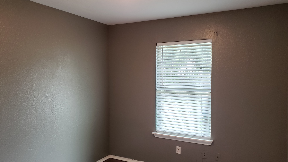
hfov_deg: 66.1
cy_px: 84
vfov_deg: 40.2
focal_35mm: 29
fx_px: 221
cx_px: 145
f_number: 2.4
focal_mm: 4.3
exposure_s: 1/30
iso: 320
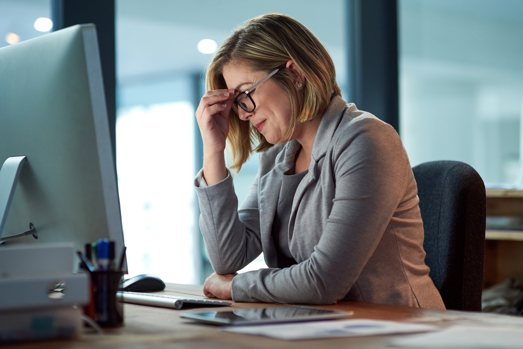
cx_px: 245
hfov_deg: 20.6
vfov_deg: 13.8
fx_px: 1439
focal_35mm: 99
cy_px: 152
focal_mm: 85
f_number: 2
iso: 400
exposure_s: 1/100
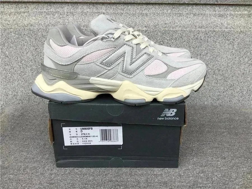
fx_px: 226
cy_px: 94
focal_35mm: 31
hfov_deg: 58.4
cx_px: 126
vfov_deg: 45.4
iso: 25
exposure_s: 1/197
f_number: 2.4
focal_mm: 3.3
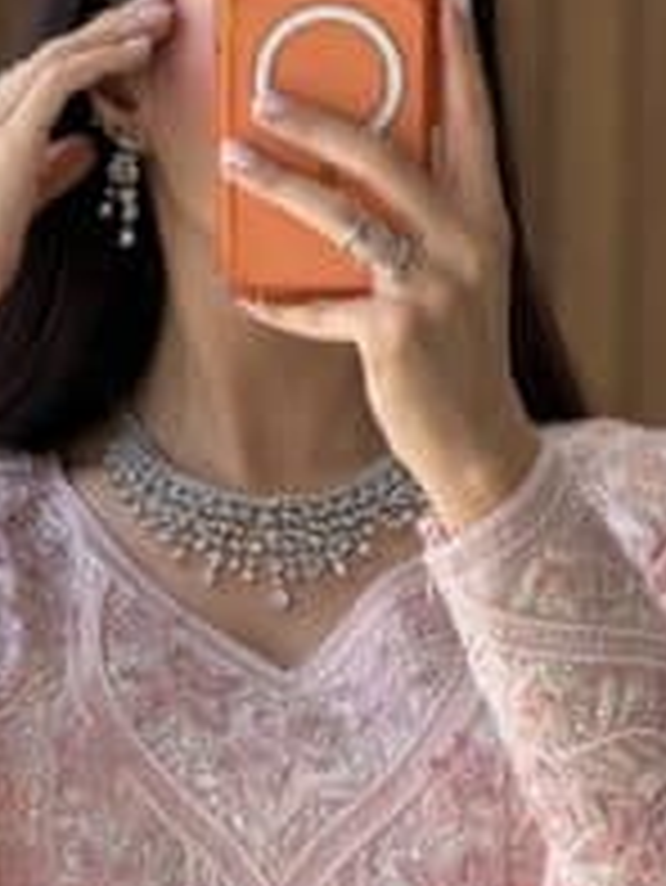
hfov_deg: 5.5
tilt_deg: -18.0
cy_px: 641
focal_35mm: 270
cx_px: 140
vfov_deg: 7.3
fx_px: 6919
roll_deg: -0.3
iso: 64
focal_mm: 16.89
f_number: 2.8
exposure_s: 1/121
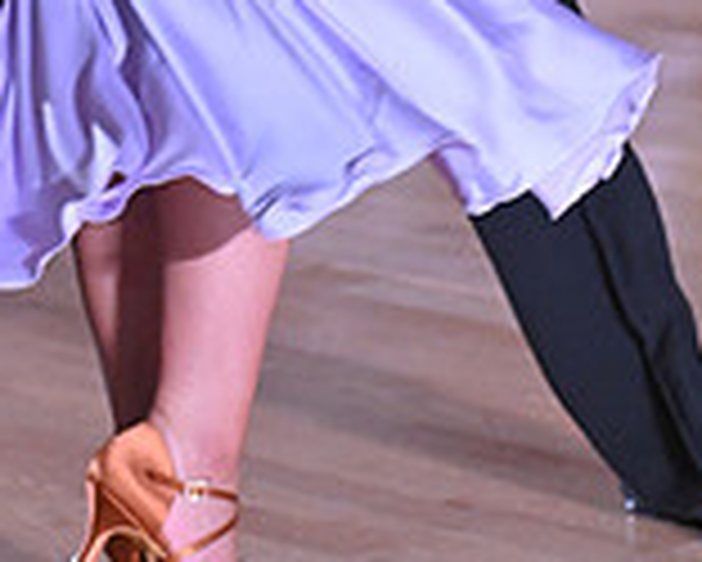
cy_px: -544
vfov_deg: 4.2
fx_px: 7609
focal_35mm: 366
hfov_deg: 5.3
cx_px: 344
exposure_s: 1/400
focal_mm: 105
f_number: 4.5
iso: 4000
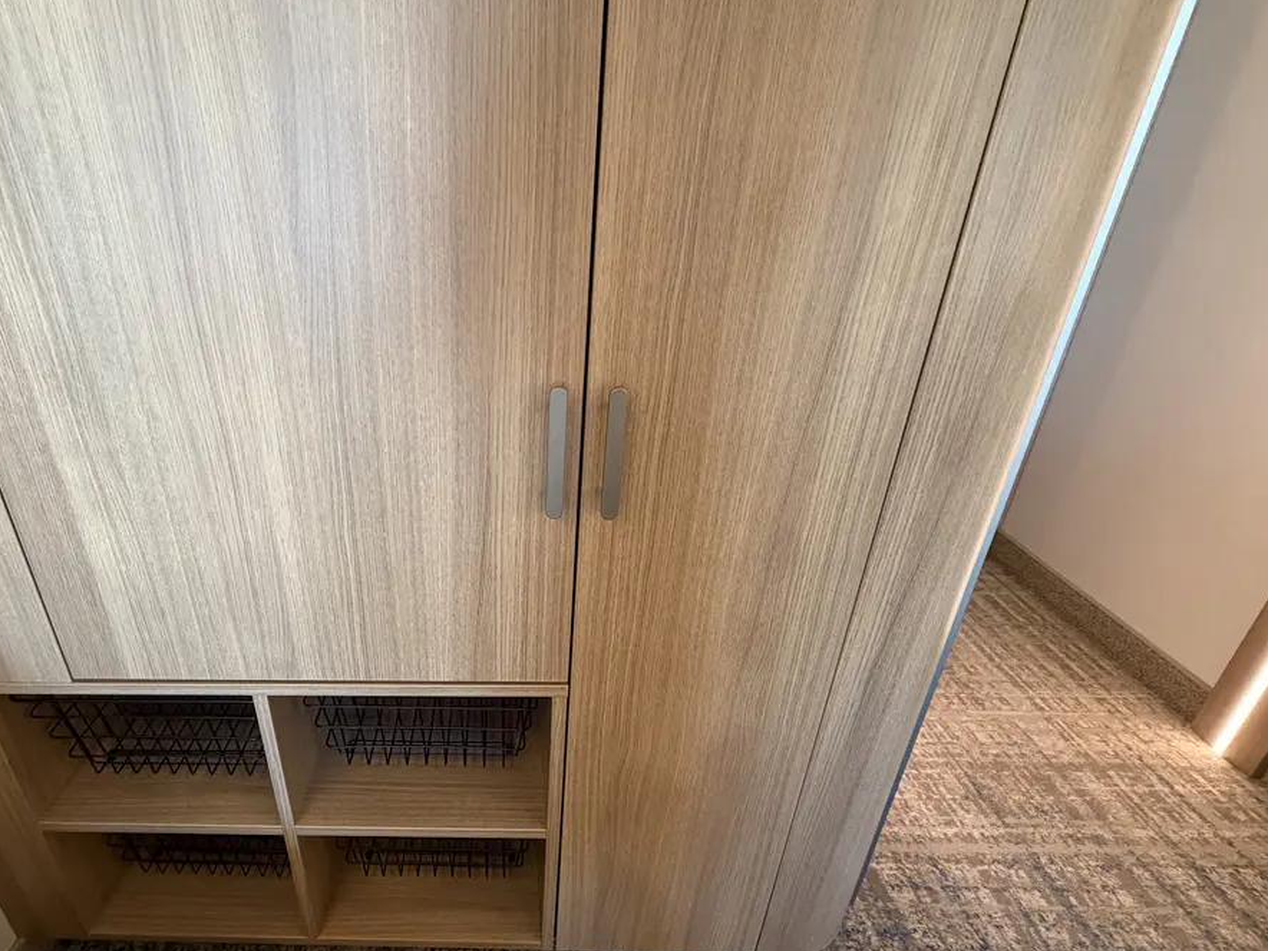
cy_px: 524
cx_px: 481
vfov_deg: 68.5
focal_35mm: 19
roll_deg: +1.5
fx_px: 696
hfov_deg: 83.2
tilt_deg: -28.0
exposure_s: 1/60
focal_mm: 2.22
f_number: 2.2
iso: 400
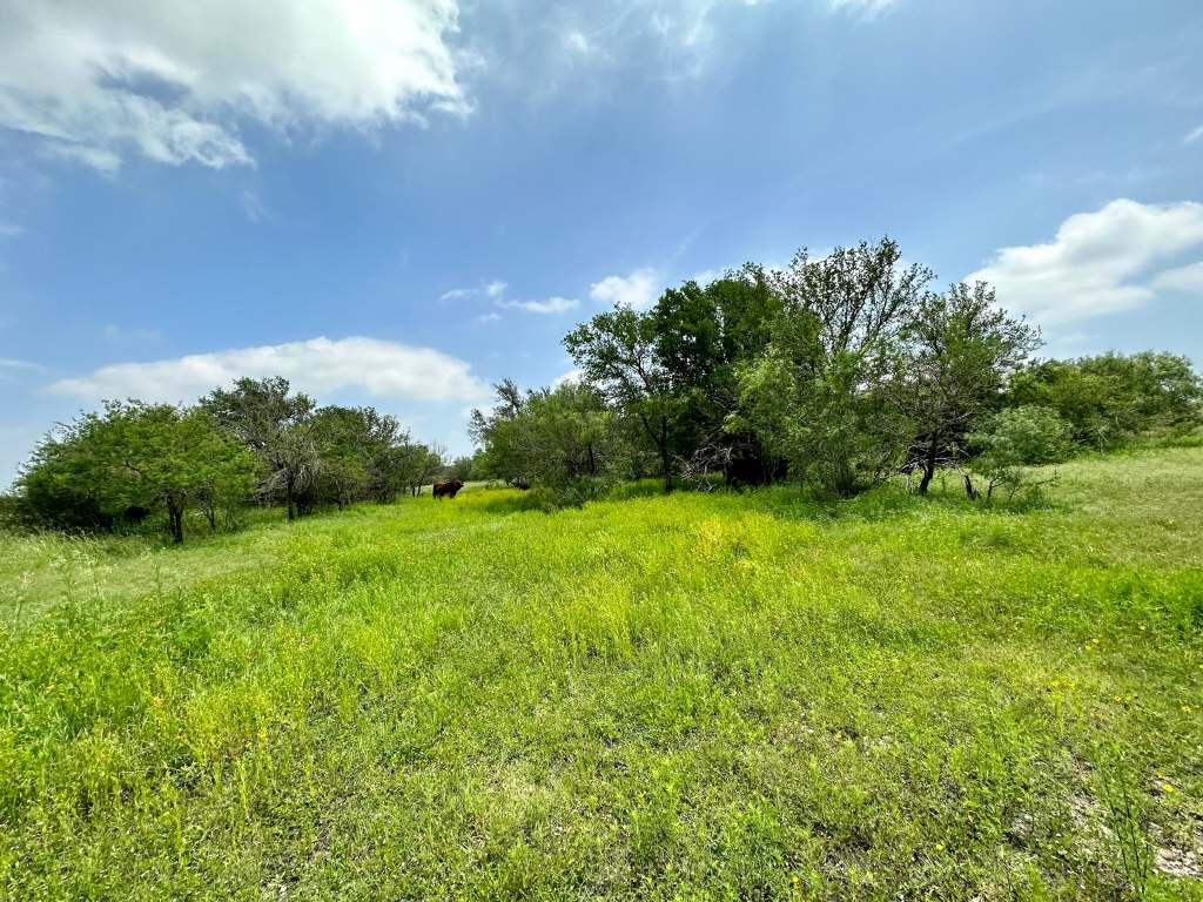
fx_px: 487
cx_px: 602
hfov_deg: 102.1
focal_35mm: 14
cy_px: 451
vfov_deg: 85.7
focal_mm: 2.22
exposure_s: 1/1887
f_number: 2.2
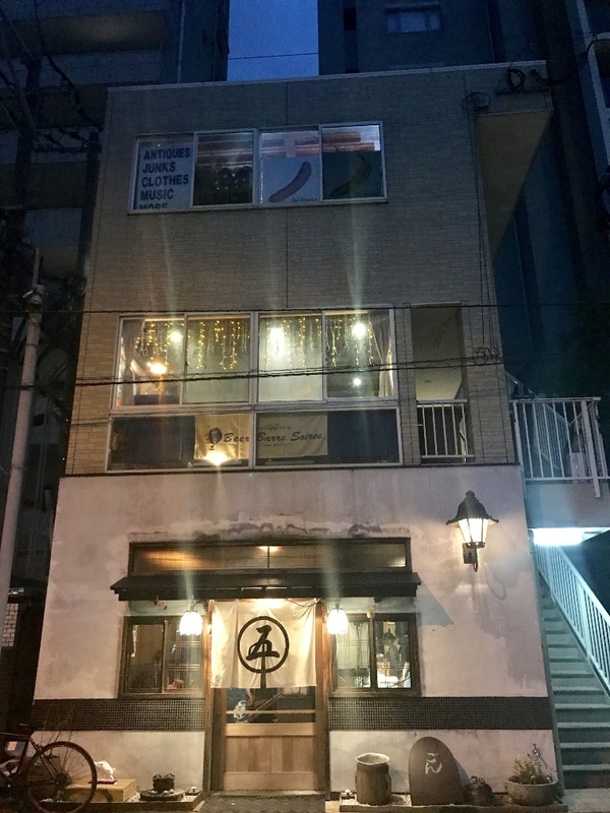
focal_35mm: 28
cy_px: 406
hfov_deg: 49.7
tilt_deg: +20.8
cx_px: 305
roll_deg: +0.7
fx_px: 658
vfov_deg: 63.4
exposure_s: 1/5
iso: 100
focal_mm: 3.99
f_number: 1.8
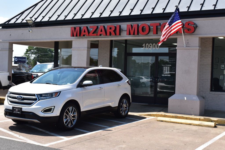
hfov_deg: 37.9
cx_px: 112
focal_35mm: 52
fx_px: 328
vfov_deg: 25.7
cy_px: 75
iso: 400
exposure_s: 1/500
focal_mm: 35
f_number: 11
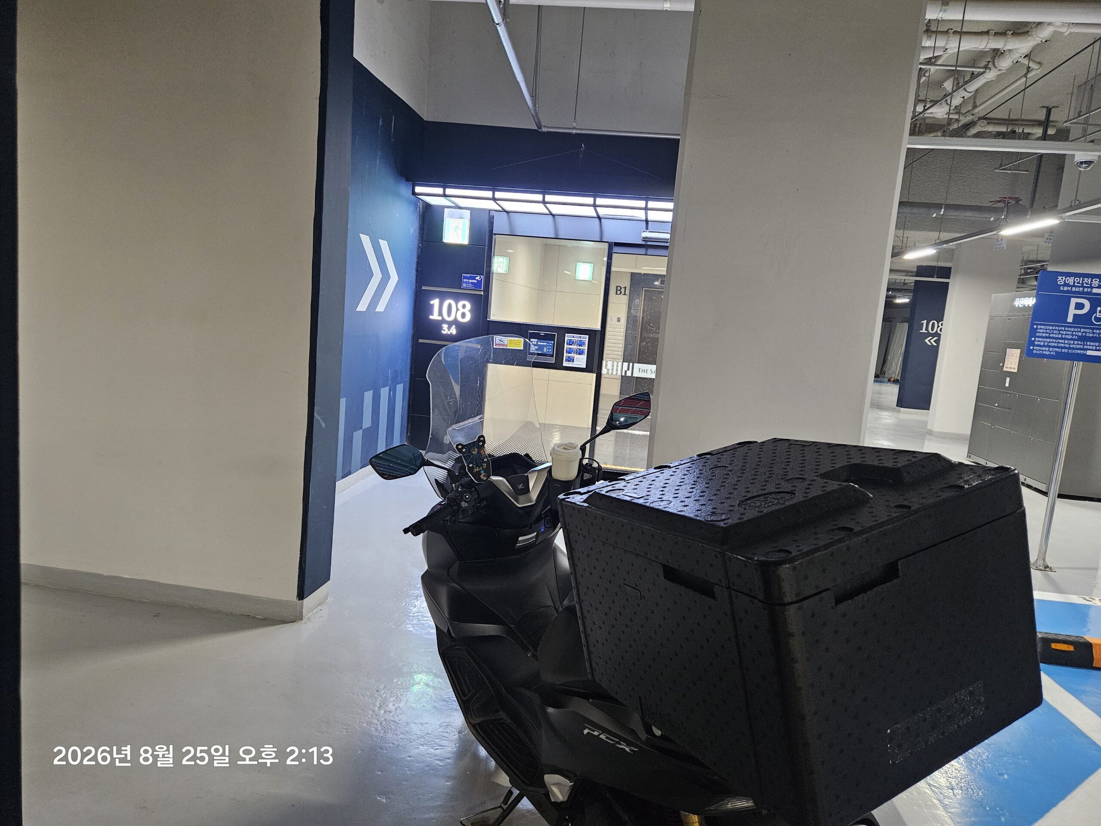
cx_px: 550
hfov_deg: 73.9
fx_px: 732
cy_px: 413
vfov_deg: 58.9
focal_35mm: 23
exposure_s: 1/60
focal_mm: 5.4
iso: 640
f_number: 1.8
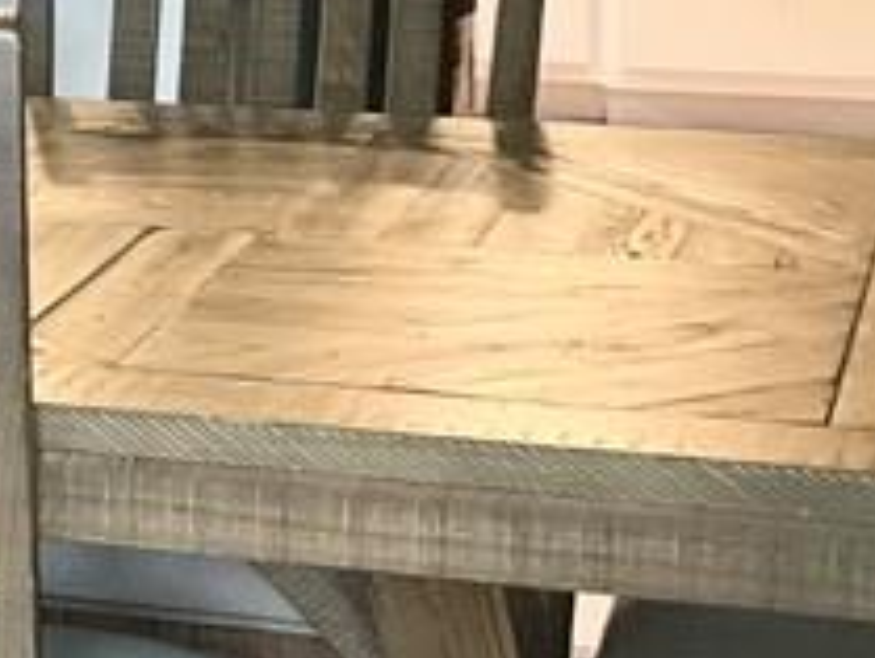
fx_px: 3591
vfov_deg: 10.3
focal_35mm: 142
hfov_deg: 13.3
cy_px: -172
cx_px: -331
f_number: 1.8
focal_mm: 3
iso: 200
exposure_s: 1/60
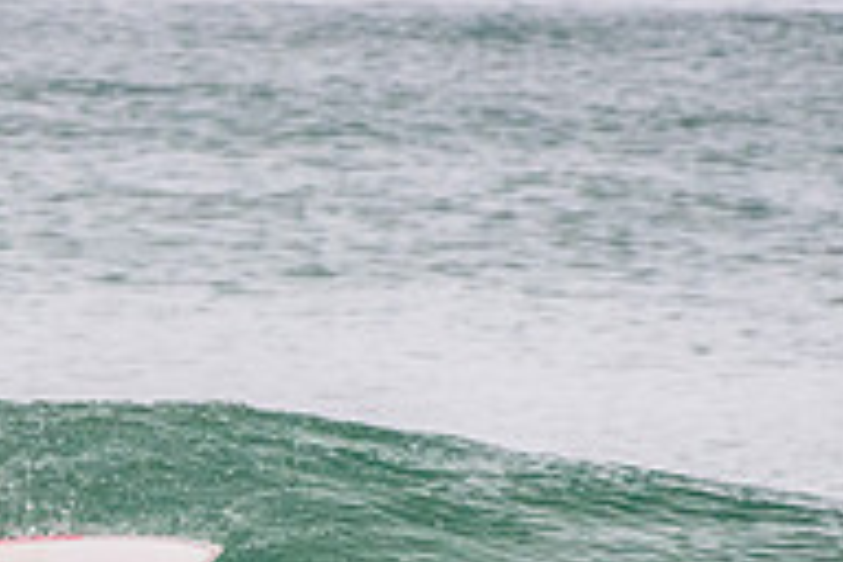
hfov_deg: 1.1
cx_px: -321
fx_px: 43411
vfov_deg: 0.7
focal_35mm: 1854
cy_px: 654
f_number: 5.6
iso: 800
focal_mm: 500
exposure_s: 1/1000
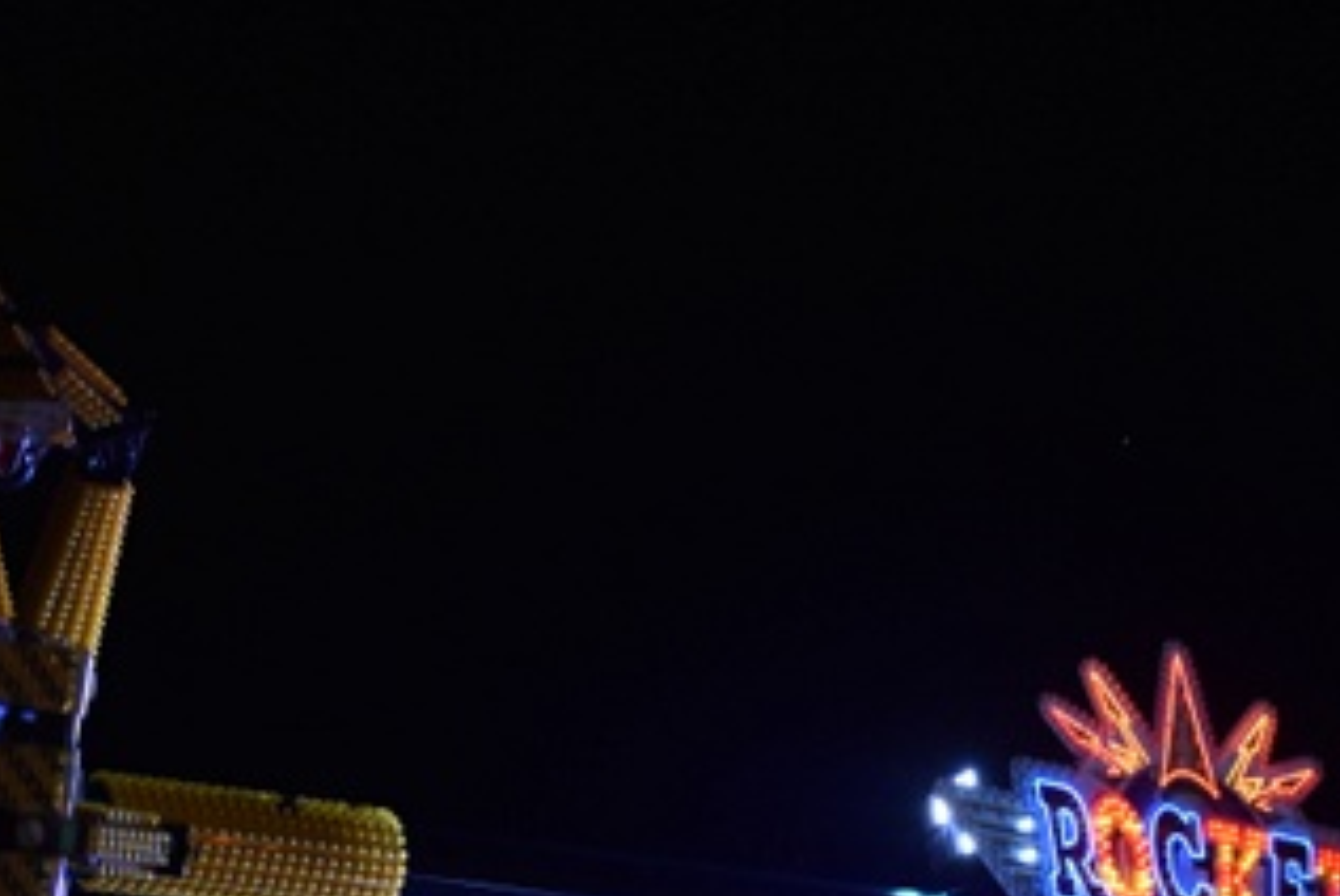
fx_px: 3651
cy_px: 769
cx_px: 465
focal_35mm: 98
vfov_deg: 13.9
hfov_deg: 20.7
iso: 1250
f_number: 4.8
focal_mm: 36
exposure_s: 1/200
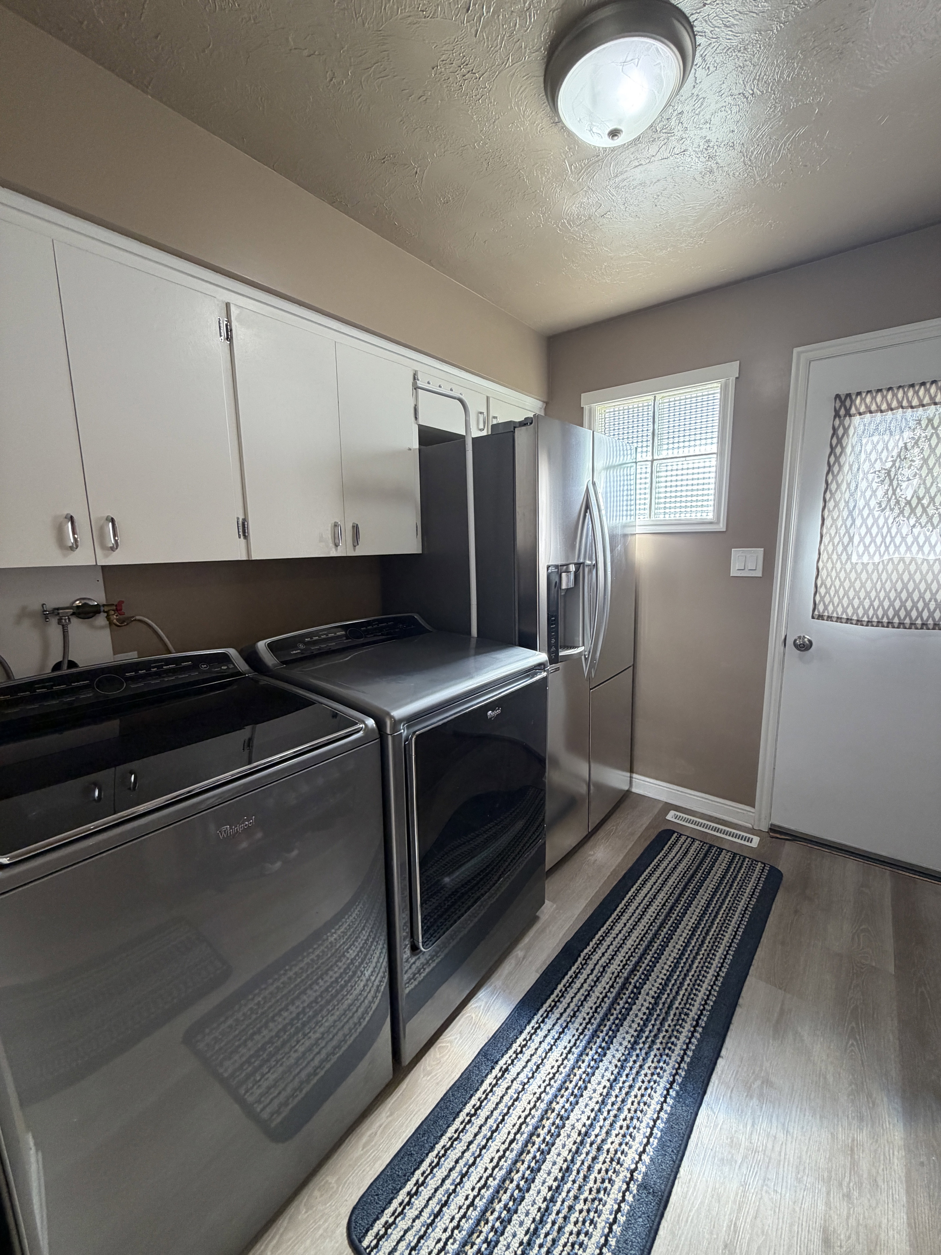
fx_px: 507
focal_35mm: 14
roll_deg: +0.6
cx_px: 470
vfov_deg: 102.1
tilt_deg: -9.5
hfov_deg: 85.7
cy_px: 628
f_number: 2.2
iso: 200
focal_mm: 2.22
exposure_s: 1/120
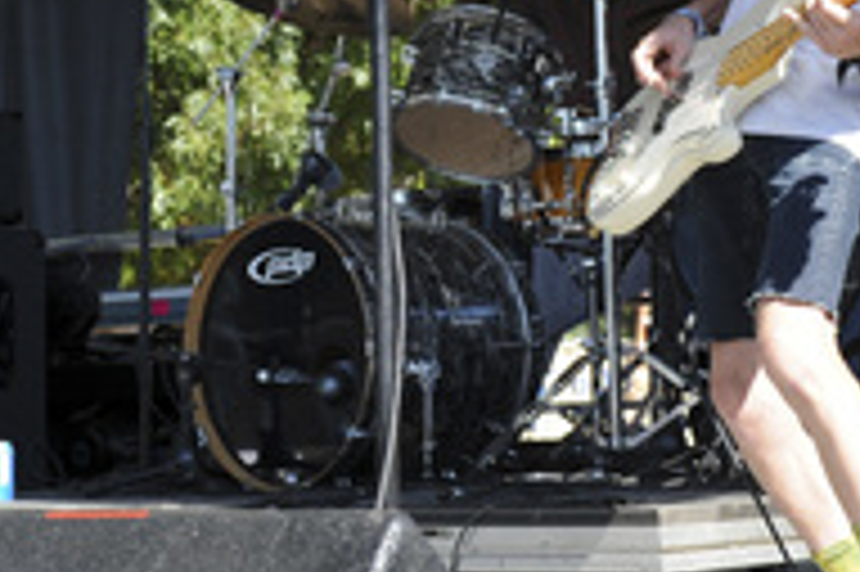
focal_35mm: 99
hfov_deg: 20.6
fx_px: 2363
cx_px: 495
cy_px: 176
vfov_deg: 13.8
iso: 400
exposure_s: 1/500
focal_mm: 42
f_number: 4.5
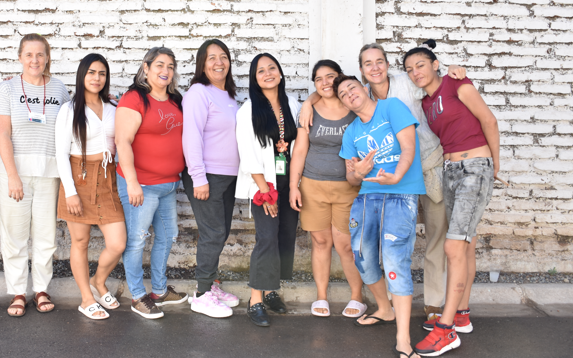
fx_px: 593
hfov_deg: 51.0
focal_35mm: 38
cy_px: 116
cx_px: 213
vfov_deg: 33.3
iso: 125
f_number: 3.5
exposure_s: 1/200
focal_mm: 18
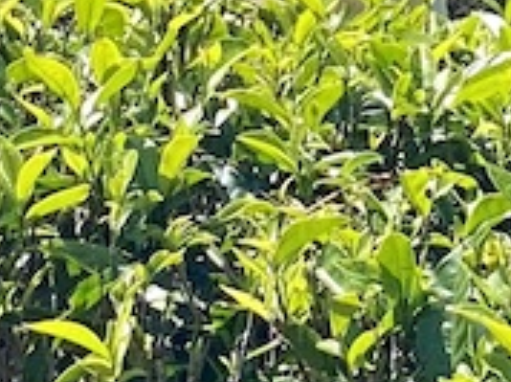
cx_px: 1616
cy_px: 236
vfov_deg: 4.0
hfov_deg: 5.0
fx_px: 5514
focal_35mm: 374
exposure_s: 1/761
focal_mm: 6
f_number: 2
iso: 20
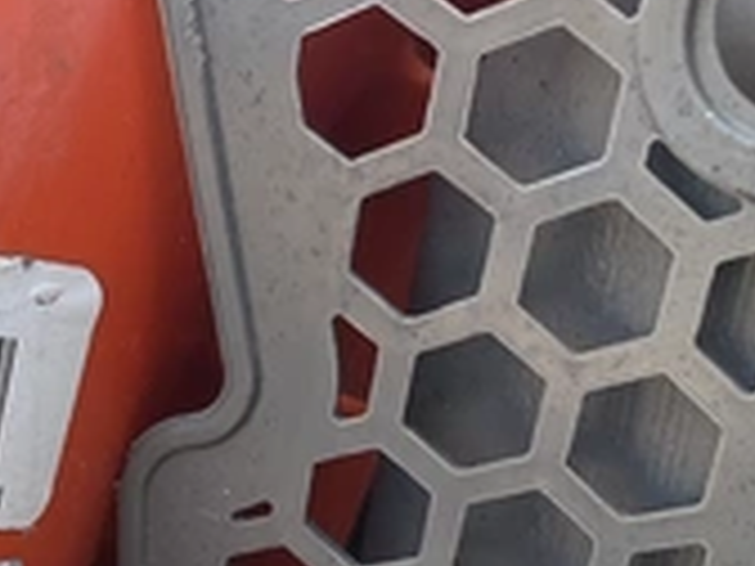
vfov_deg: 20.4
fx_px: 1505
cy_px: 602
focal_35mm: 69
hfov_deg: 25.9
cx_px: -94
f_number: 1.8
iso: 20
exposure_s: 1/185
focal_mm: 3
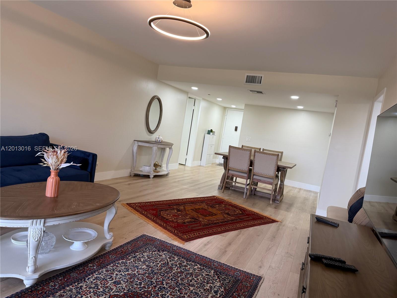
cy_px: 149
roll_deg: -8.3
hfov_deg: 71.6
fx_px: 275
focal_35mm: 24
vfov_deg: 56.8
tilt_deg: -5.0
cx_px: 198
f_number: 1.78
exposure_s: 1/120
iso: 160
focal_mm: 6.76
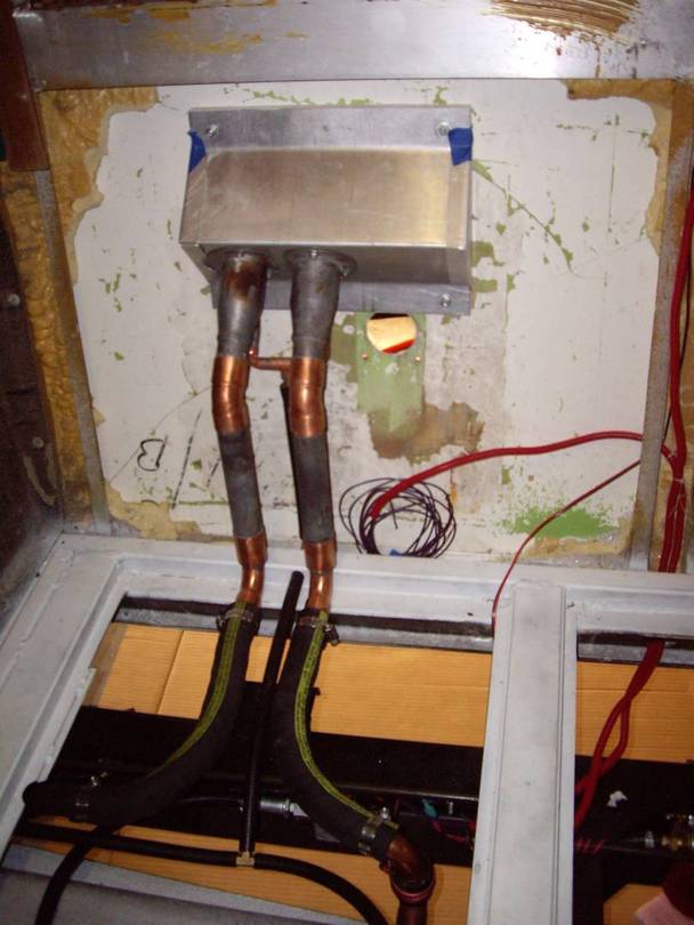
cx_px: 347
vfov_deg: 49.0
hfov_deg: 37.7
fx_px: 1015
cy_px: 462
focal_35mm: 38
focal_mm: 6.2
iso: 200
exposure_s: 1/40
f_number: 2.7
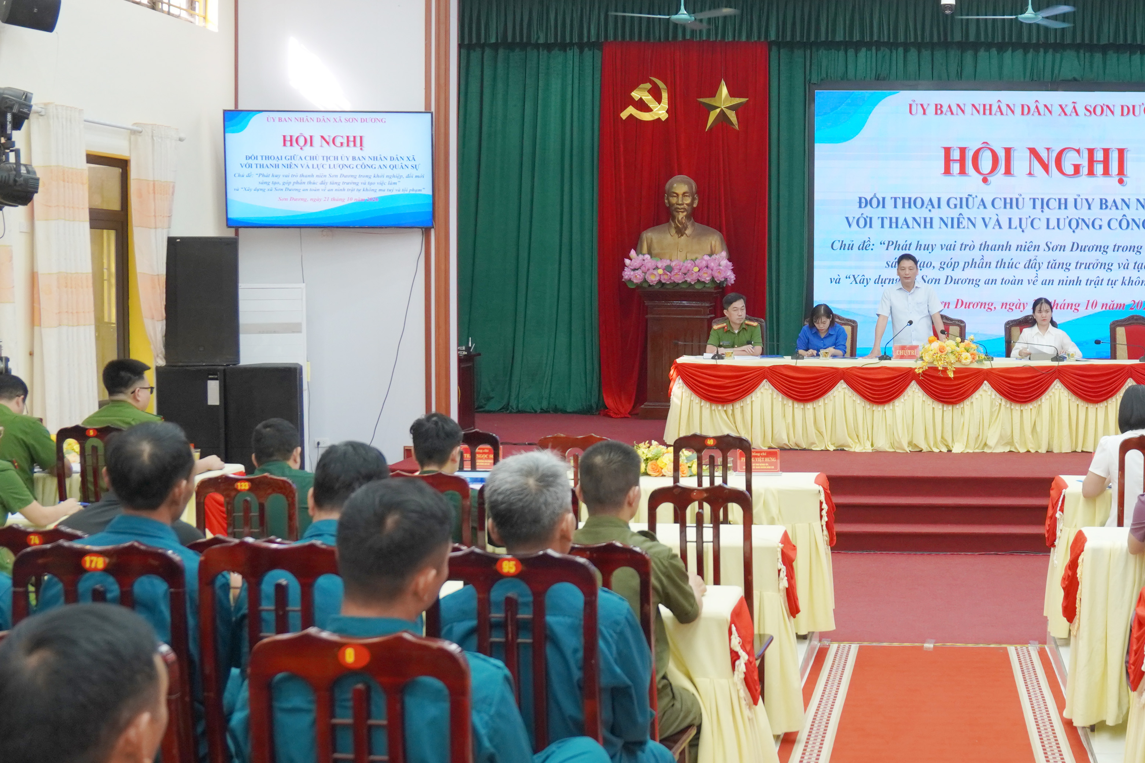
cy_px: 358
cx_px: 894
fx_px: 1557
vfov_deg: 27.5
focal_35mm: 49
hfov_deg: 39.0
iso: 640
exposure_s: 1/125
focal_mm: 17
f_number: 3.2
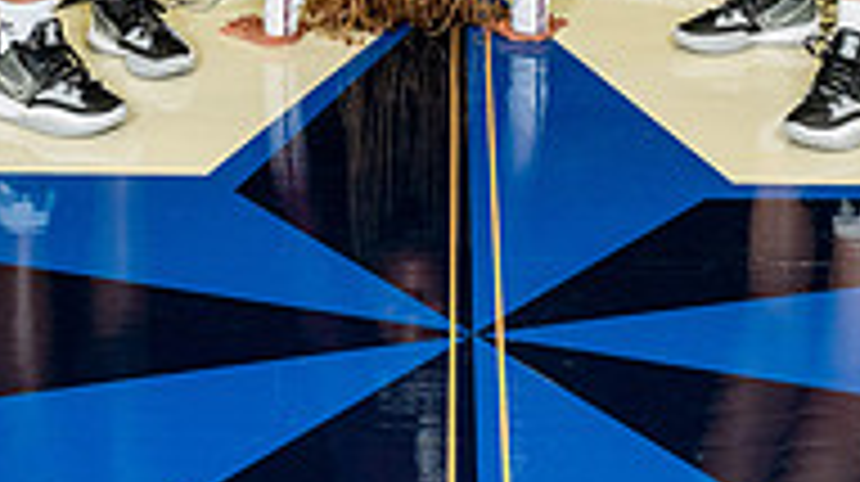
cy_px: -459
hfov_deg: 22.7
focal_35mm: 94
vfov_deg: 11.6
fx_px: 2141
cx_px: 477
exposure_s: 1/200
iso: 800
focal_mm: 38
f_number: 7.1
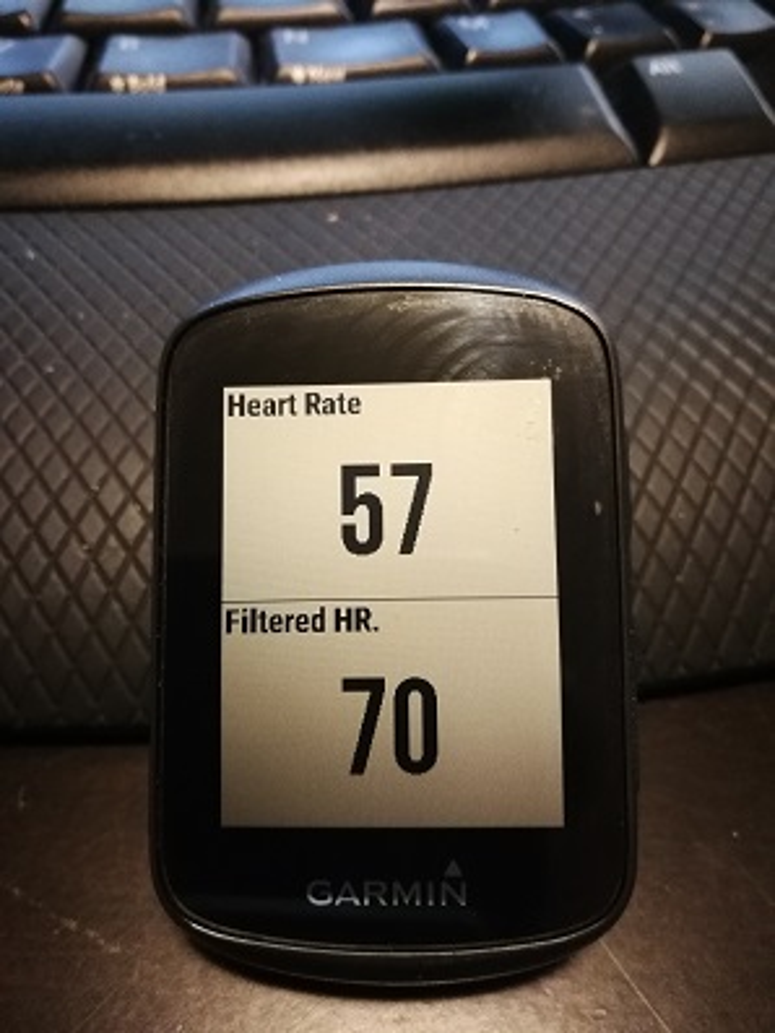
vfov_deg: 65.3
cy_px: 516
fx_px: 806
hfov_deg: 51.4
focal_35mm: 27
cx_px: 388
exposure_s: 1/16.7
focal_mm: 3.95
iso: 1000
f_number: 2.2
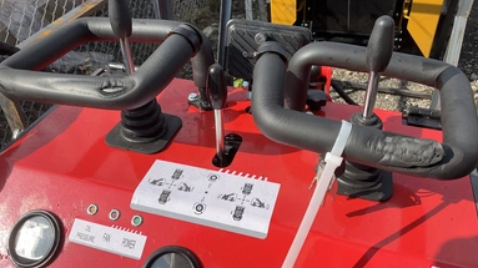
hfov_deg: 59.5
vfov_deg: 35.5
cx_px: 238
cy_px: 108
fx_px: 418
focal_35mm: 33
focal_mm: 3
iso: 25
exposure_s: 1/1035
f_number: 1.8
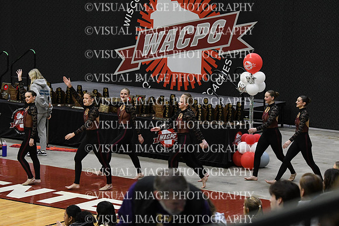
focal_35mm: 129
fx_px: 1215
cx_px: 170
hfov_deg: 15.9
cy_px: 113
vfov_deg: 10.6
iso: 5000
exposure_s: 1/400
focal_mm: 86
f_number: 4
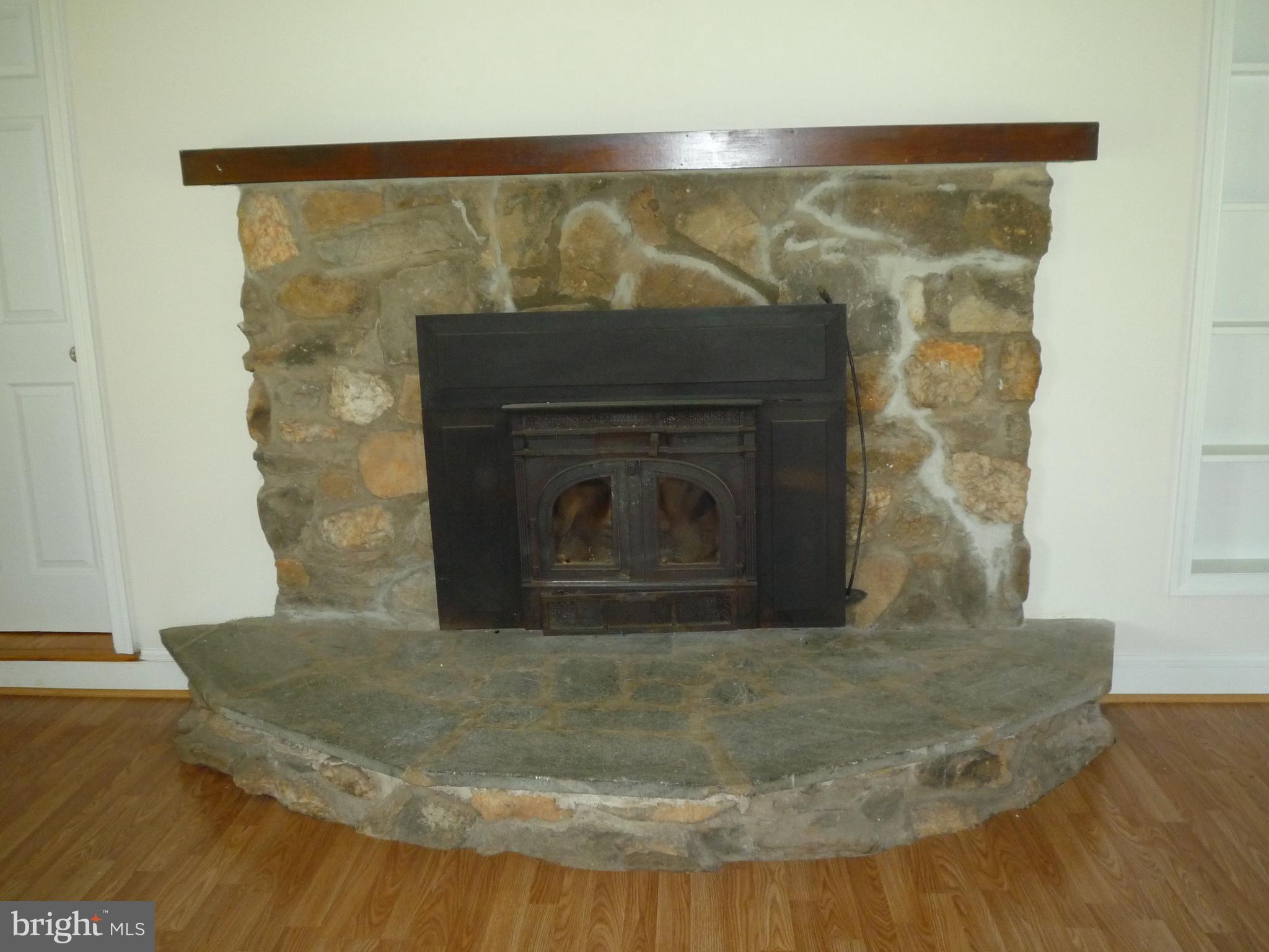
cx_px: 634
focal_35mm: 33
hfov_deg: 55.4
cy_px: 476
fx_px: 1210
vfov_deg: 42.9
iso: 320
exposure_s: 1/30
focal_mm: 5.8
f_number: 3.6
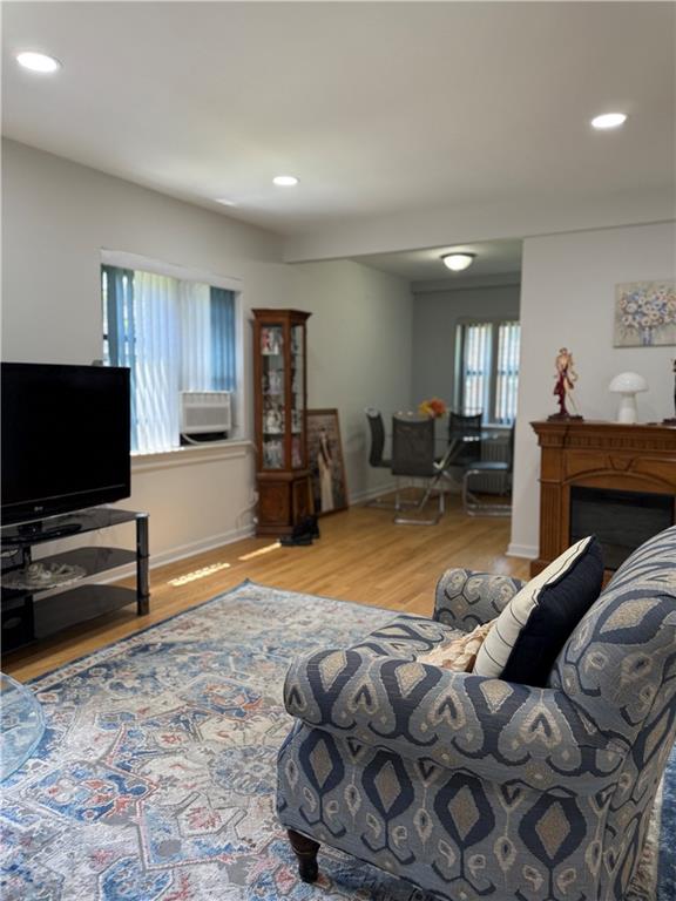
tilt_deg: -6.1
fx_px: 625
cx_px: 338
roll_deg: -0.9
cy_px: 450
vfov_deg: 71.6
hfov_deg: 56.8
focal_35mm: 24
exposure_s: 1/120
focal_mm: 6.76
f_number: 1.78
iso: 200
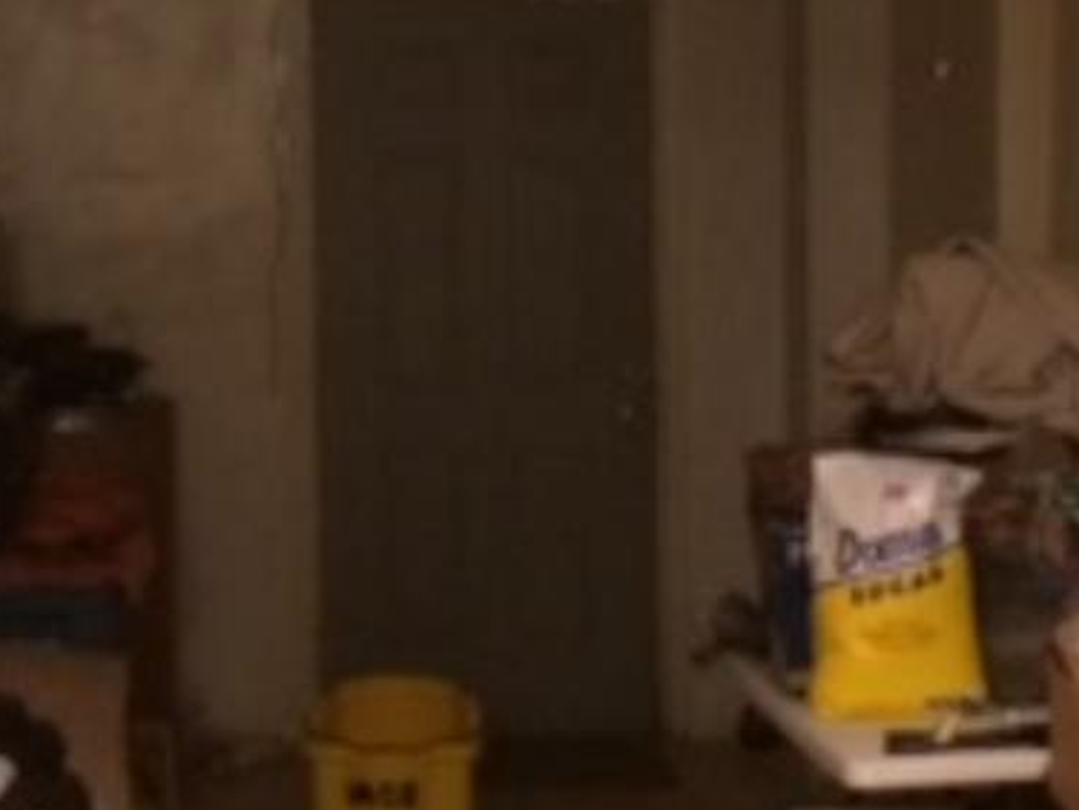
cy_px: 419
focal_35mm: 111
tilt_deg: -4.7
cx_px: 166
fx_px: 3460
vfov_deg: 13.3
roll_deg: -1.2
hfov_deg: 17.5
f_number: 2.2
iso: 250
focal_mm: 4.15
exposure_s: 1/15
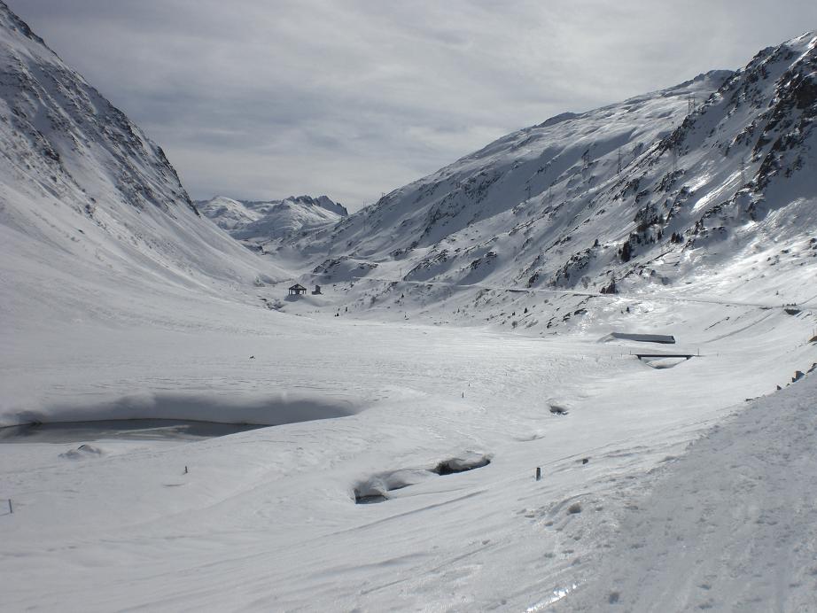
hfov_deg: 49.0
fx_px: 897
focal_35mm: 38
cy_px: 306
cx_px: 408
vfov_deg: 37.7
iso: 50
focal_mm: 6.3
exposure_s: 1/2000
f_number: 4.4
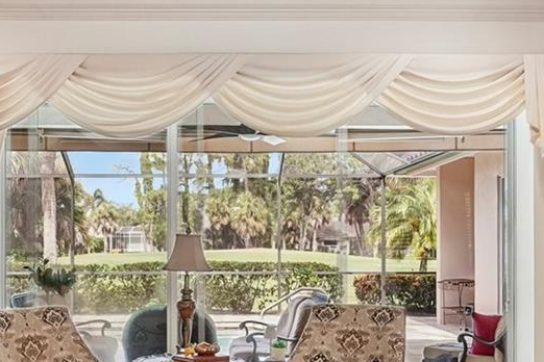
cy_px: 235
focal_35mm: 49
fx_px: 740
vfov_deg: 27.4
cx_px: 213
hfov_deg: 40.1
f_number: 8
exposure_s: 1/25
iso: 400
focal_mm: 16
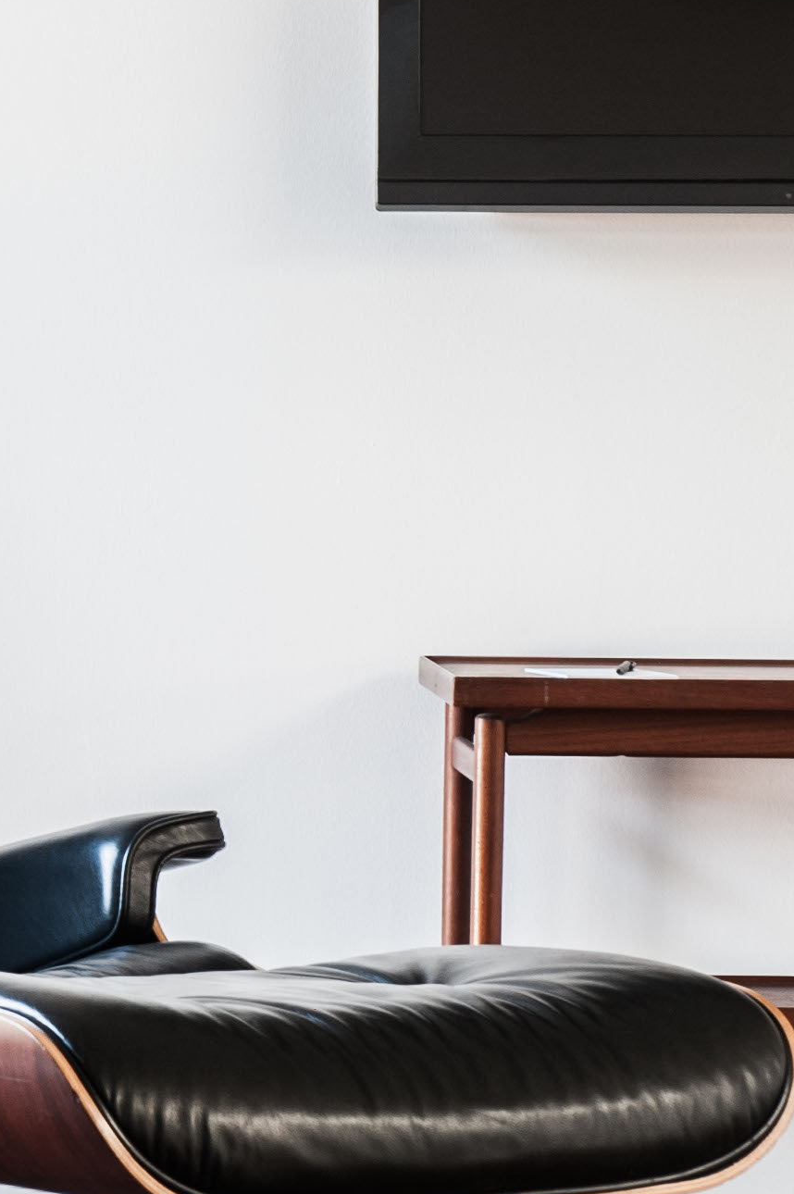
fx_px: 7654
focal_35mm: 231
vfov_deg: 8.9
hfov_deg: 5.9
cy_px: 298
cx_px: -101
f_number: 7.1
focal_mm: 70
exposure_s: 1/4
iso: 200
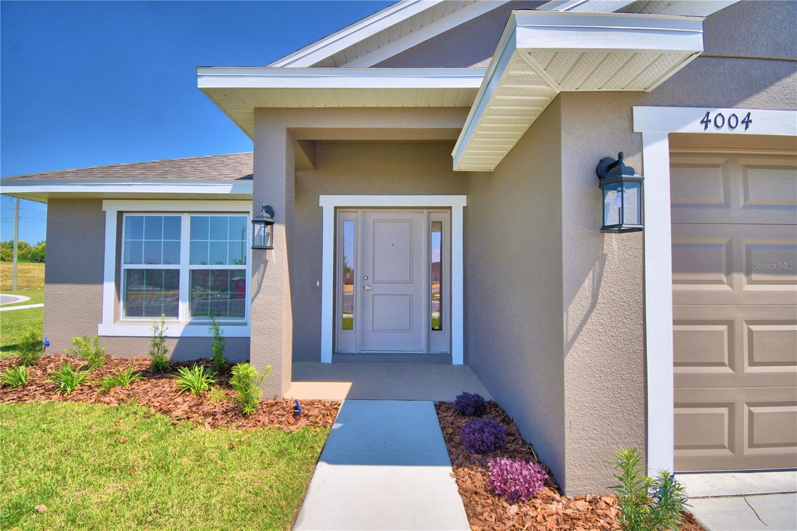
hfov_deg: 100.4
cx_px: 398
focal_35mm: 15
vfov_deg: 77.3
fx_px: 332
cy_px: 266
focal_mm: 10
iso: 100
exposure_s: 1/1000
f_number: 4.5
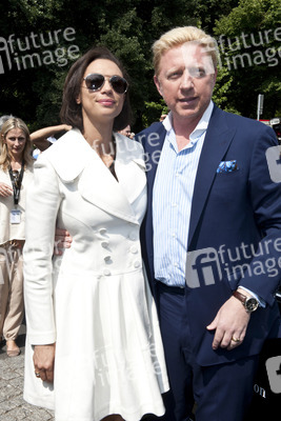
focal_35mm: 45
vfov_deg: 43.6
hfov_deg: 29.9
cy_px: 210
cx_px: 140
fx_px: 526
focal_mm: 45
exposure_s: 1/320
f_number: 18
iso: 640
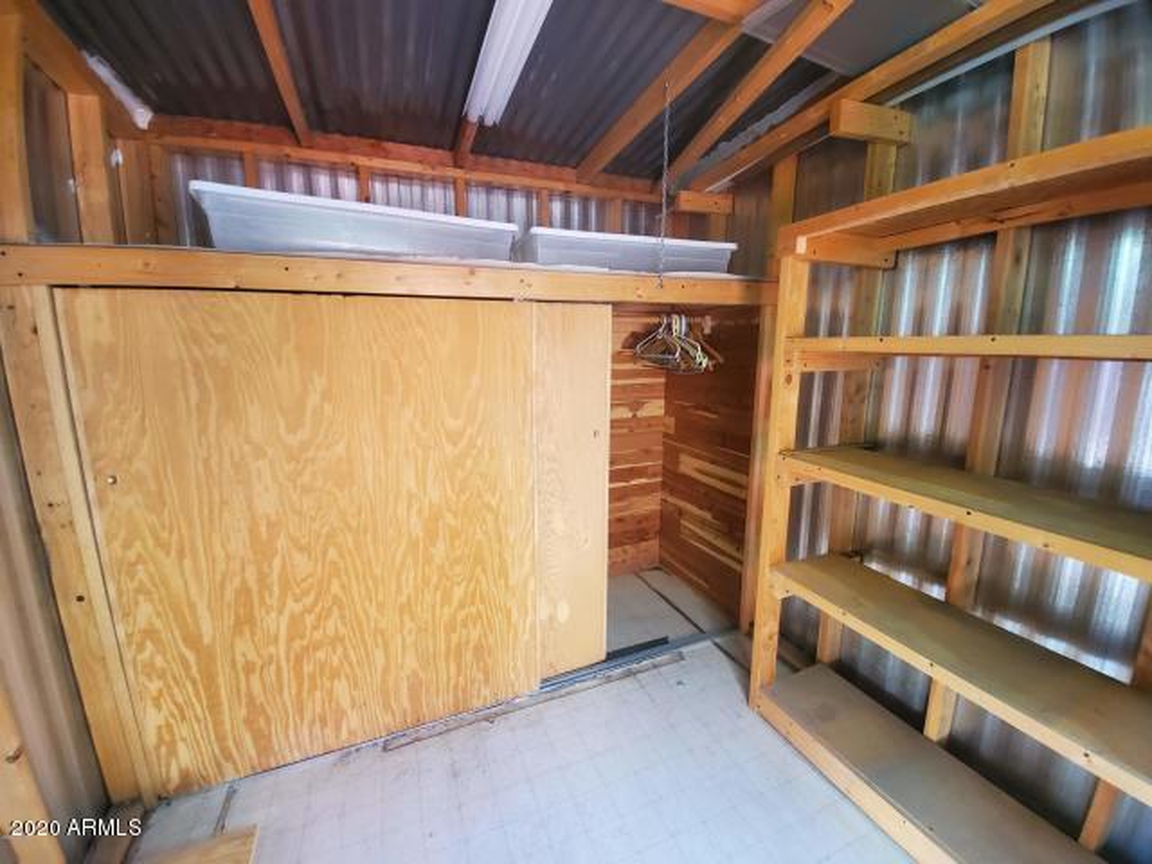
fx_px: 433
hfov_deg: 106.2
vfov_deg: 89.9
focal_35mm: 13
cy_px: 432
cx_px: 576
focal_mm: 1.8
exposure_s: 1/39
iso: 500
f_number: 2.2
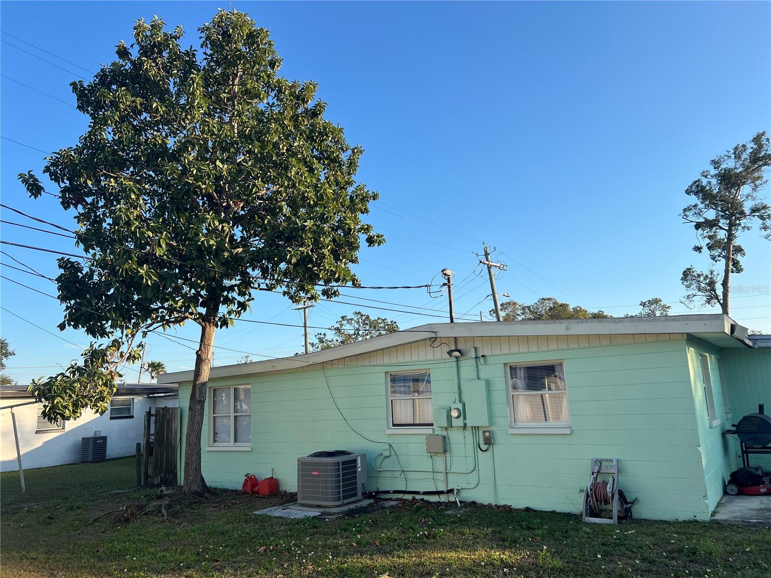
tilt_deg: +10.0
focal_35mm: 26
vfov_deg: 53.1
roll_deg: +2.9
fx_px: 579
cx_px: 386
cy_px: 289
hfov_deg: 67.3
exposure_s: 1/2208
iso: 50
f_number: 1.5
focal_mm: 5.7
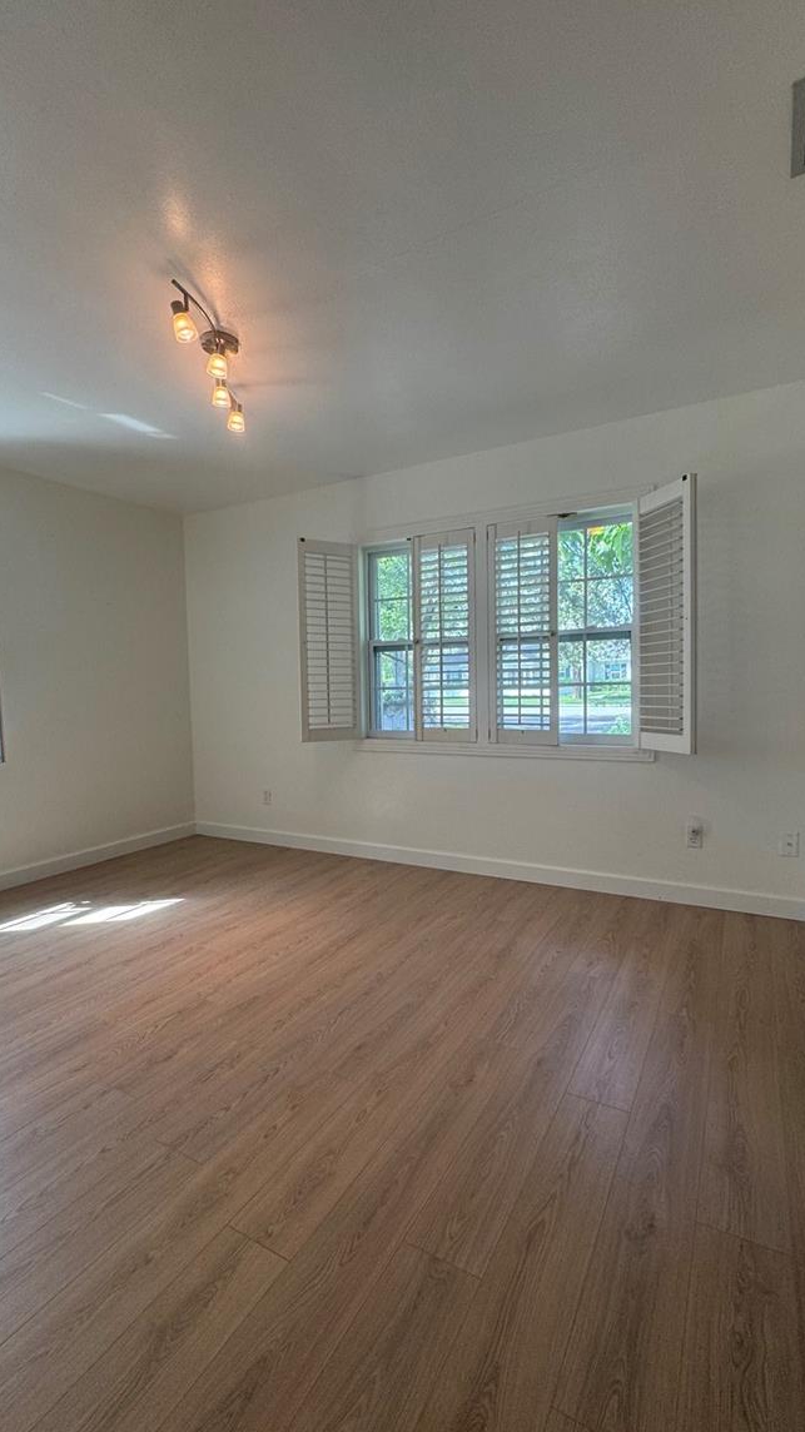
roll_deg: +0.6
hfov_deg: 67.0
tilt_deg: -3.7
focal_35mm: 16
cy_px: 721
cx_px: 419
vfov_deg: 99.4
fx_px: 608
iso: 100
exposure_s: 1/120
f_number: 2.2
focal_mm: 2.22
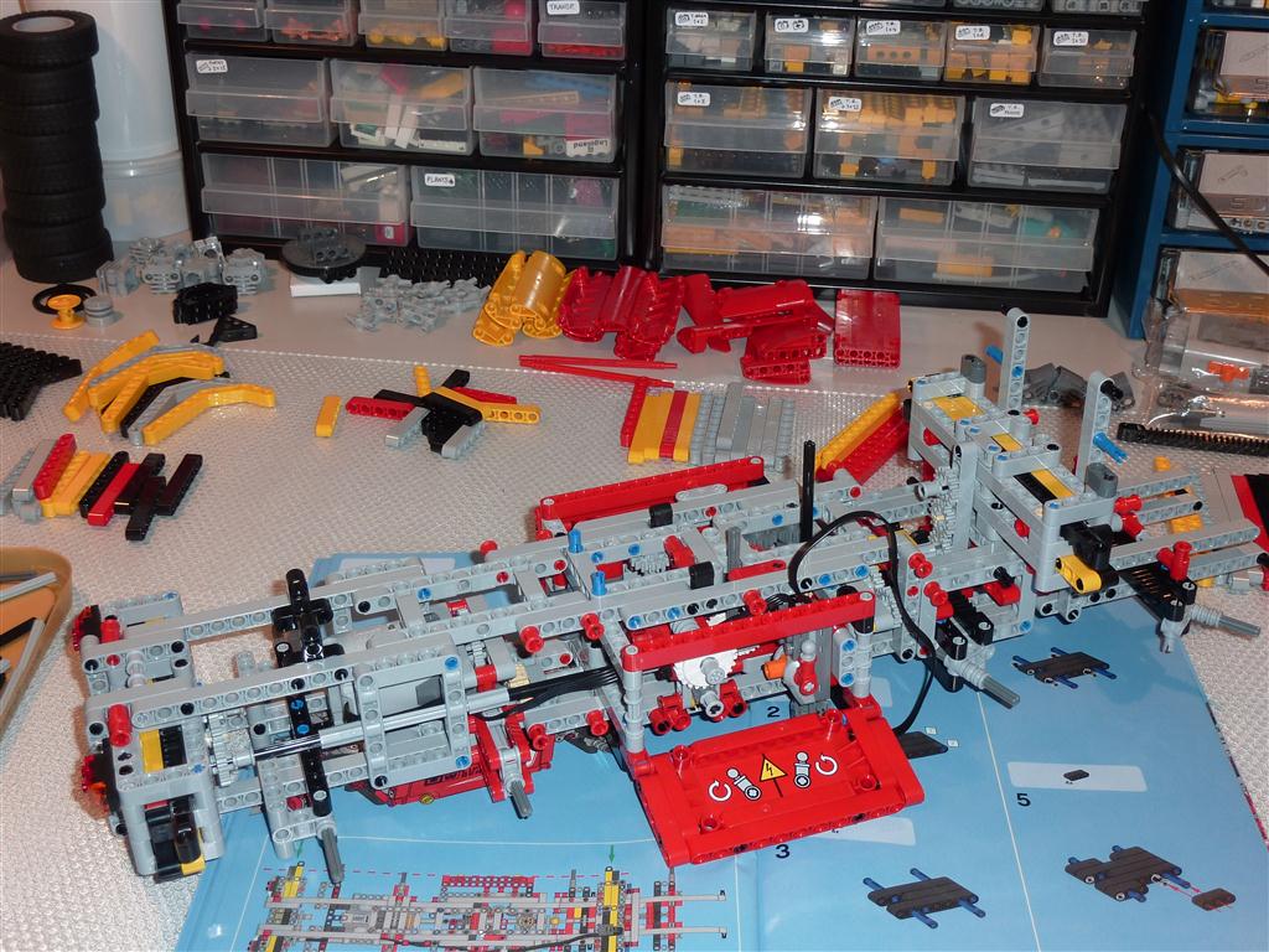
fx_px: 1540
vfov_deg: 34.3
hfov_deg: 44.8
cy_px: 476
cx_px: 634
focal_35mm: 42
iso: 100
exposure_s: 1/30
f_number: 3.7
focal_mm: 6.9
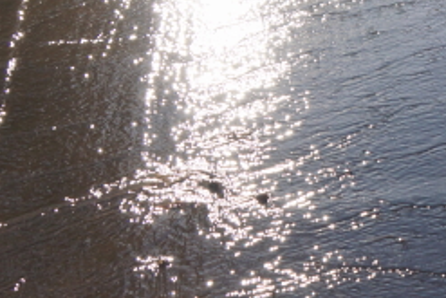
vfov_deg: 12.5
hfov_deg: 17.6
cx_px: 581
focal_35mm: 109
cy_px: 60
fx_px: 1351
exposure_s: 1/125
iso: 100
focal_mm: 18
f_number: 5.6
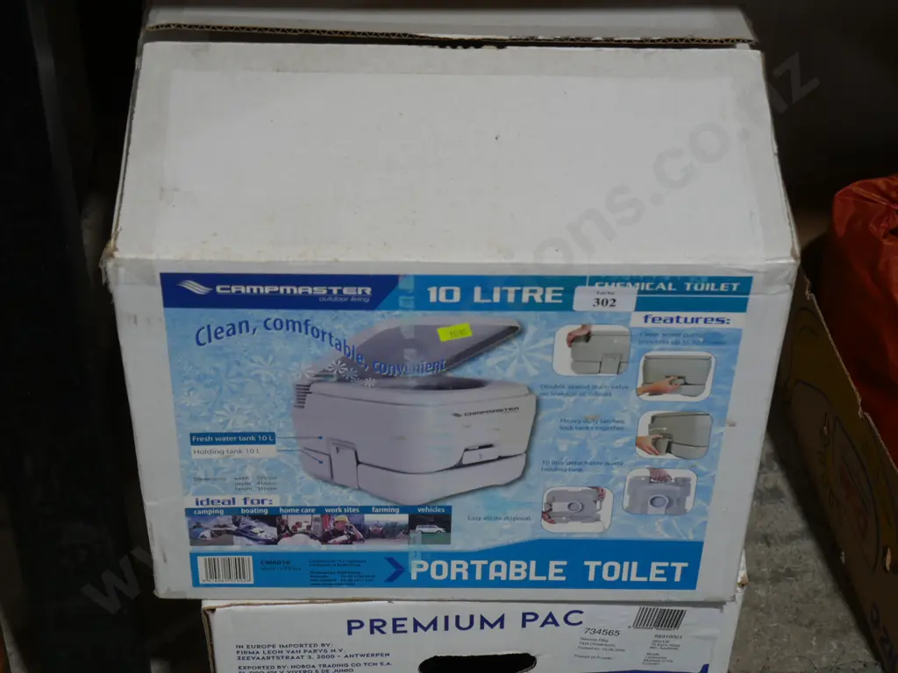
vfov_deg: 21.6
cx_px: 449
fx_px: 1764
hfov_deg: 28.6
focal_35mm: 68
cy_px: 336
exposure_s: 1/80
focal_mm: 34
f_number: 5.4
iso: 500
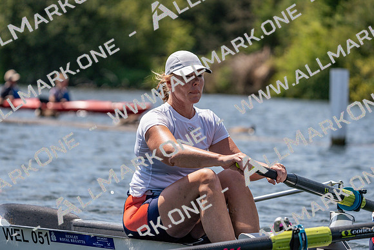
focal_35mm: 243
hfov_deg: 8.5
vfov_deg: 5.7
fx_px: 2525
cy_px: 125
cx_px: 187
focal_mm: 243
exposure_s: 1/2000
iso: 250
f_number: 5.6
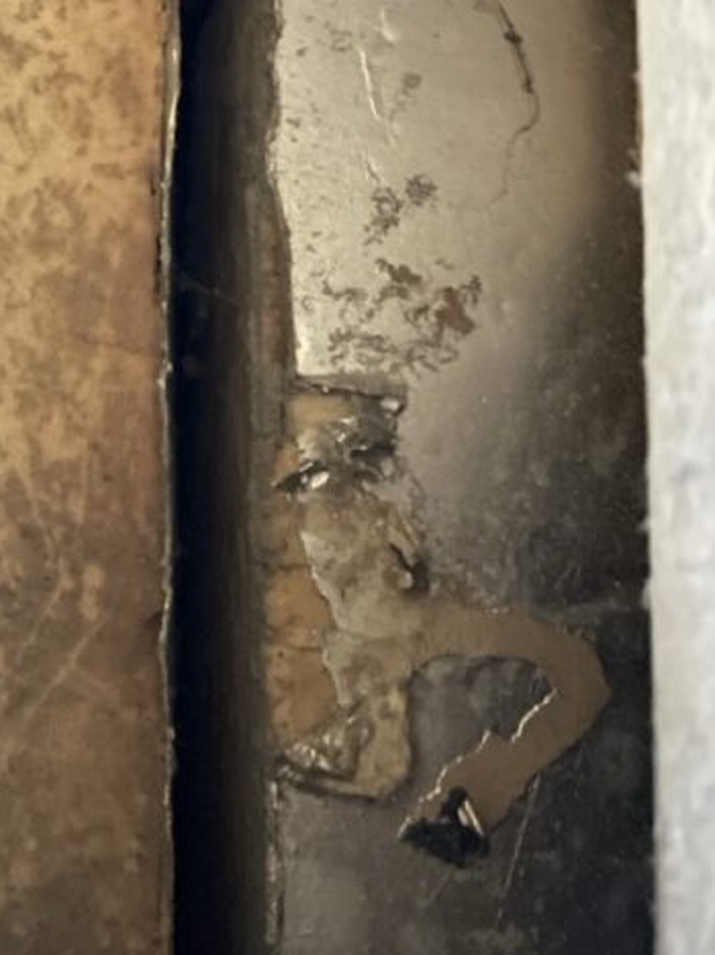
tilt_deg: +17.1
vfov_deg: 31.6
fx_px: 1571
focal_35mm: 57
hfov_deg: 25.0
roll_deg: -1.3
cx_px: 90
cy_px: 33
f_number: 1.6
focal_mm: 4.2
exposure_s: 1/8
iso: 500
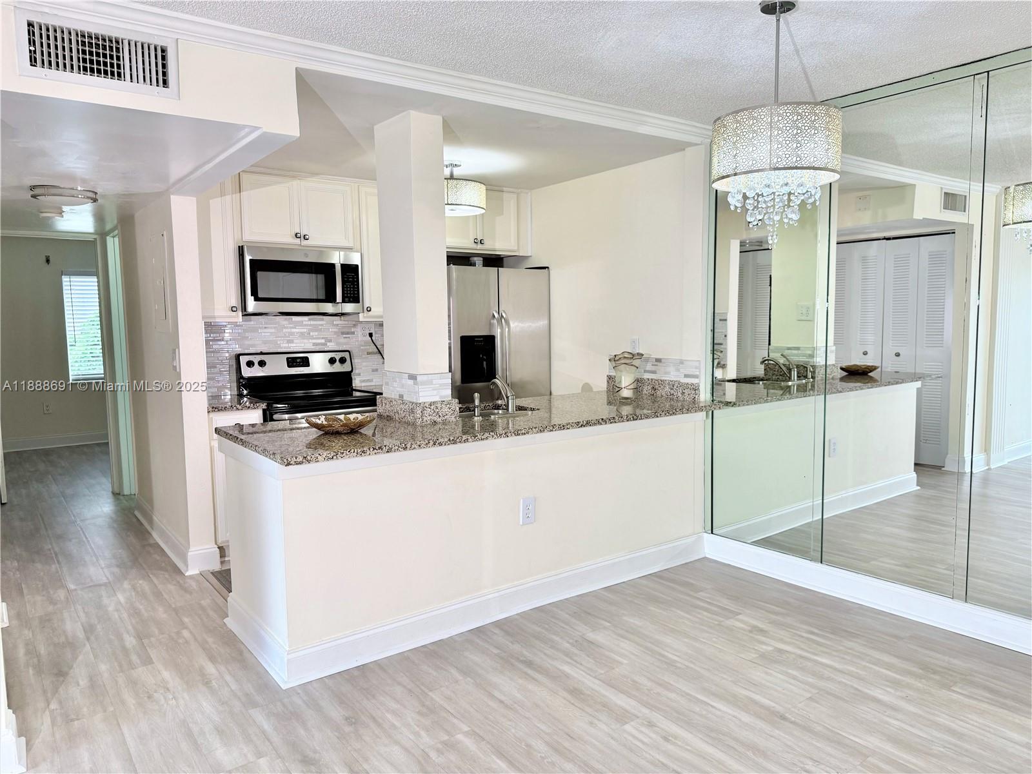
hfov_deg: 71.6
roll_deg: +0.6
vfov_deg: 56.8
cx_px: 516
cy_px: 387
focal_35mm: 24
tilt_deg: -5.7
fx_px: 716
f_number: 1.78
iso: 125
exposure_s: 1/190
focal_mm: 6.76
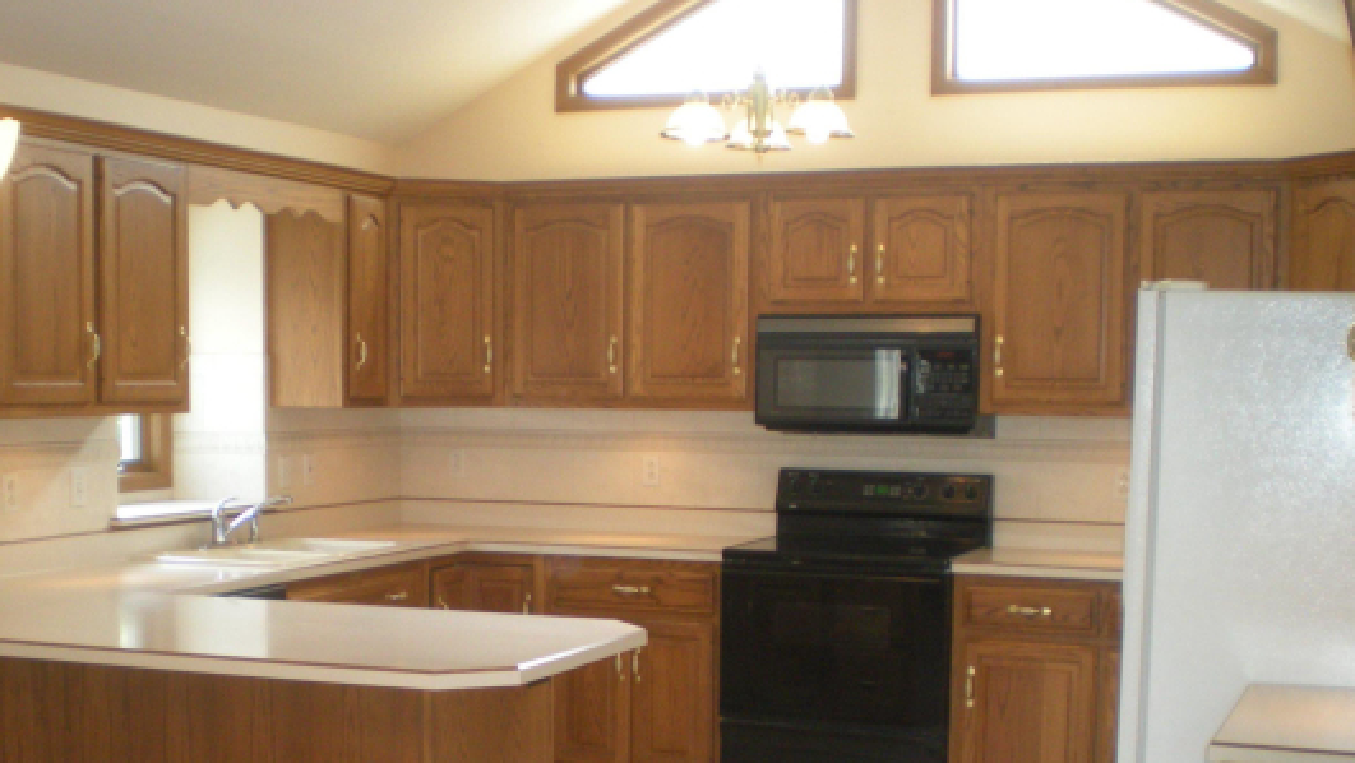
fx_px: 1869
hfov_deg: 39.8
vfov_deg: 22.8
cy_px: 605
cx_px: 593
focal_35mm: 52
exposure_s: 1/49
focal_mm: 6.3
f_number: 3.1
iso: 213
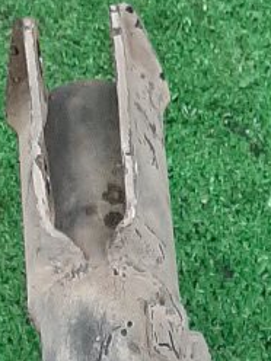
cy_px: 831
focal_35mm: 151
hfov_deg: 9.8
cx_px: 150
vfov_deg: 11.2
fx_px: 1576
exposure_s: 1/50
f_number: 1.7
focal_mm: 3.93
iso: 189
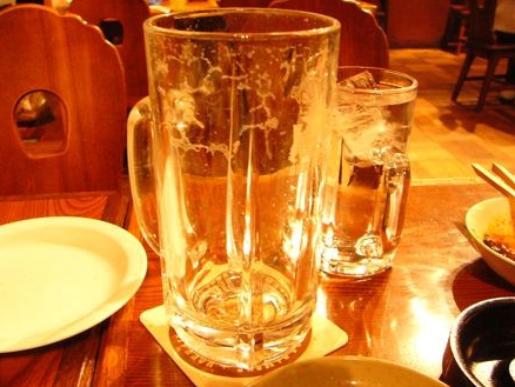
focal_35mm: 37
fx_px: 551
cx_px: 252
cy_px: 198
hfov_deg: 50.1
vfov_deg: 38.7
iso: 200
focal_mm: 6
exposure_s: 1/10
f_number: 2.8
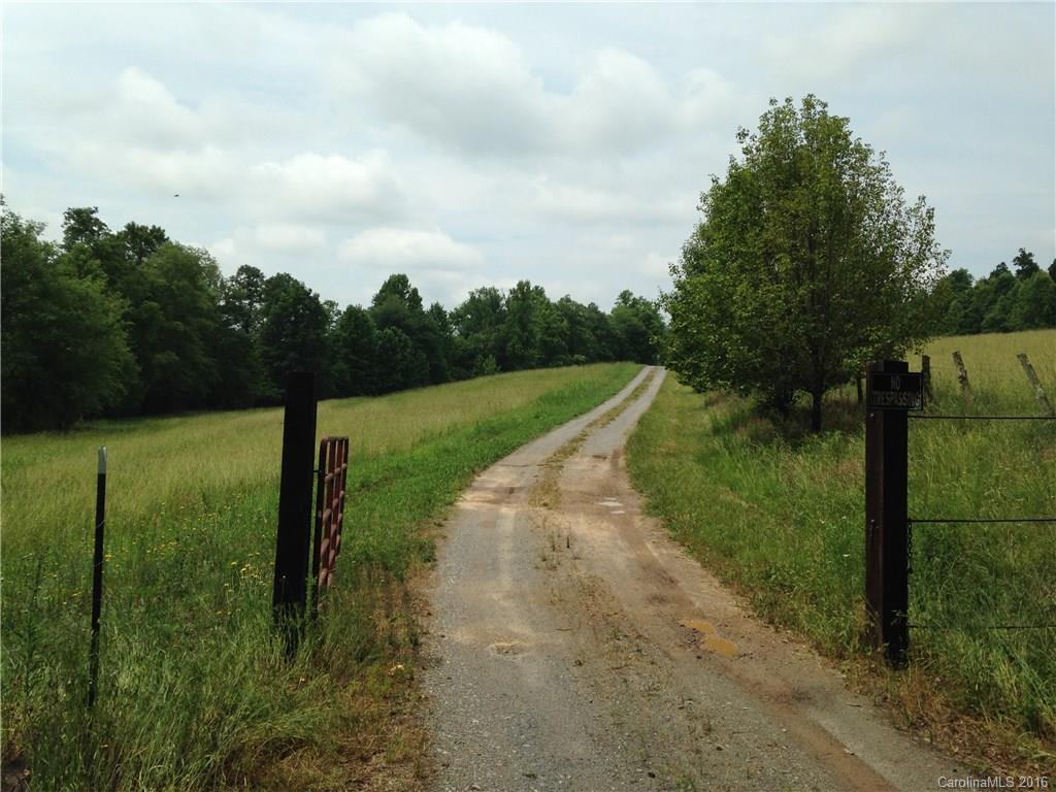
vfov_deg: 42.9
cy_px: 396
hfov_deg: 55.4
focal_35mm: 33
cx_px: 528
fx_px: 1007
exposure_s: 1/2169
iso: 50
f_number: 2.4
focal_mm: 4.12
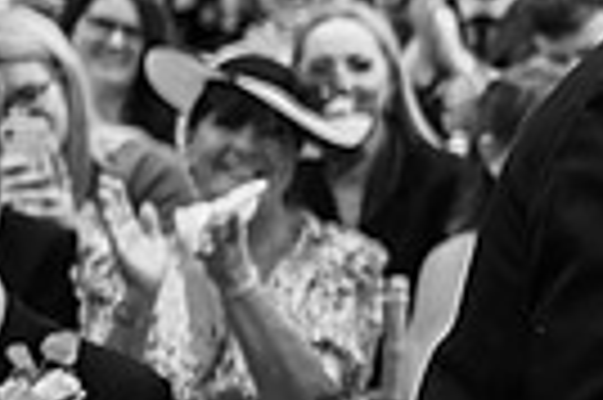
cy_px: 54
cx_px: 1246
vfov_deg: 5.6
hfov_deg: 8.1
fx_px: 4065
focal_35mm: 243
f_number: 2.8
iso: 100
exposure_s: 1/640
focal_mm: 56
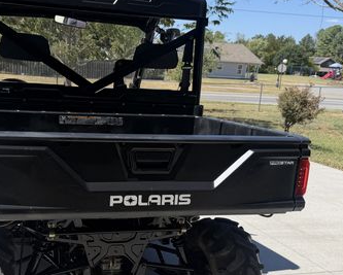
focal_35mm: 45
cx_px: 95
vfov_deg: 33.4
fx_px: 457
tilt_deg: -7.6
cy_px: 153
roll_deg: -3.8
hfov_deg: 40.2
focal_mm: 6.76
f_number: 1.78
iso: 80
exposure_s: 1/4673
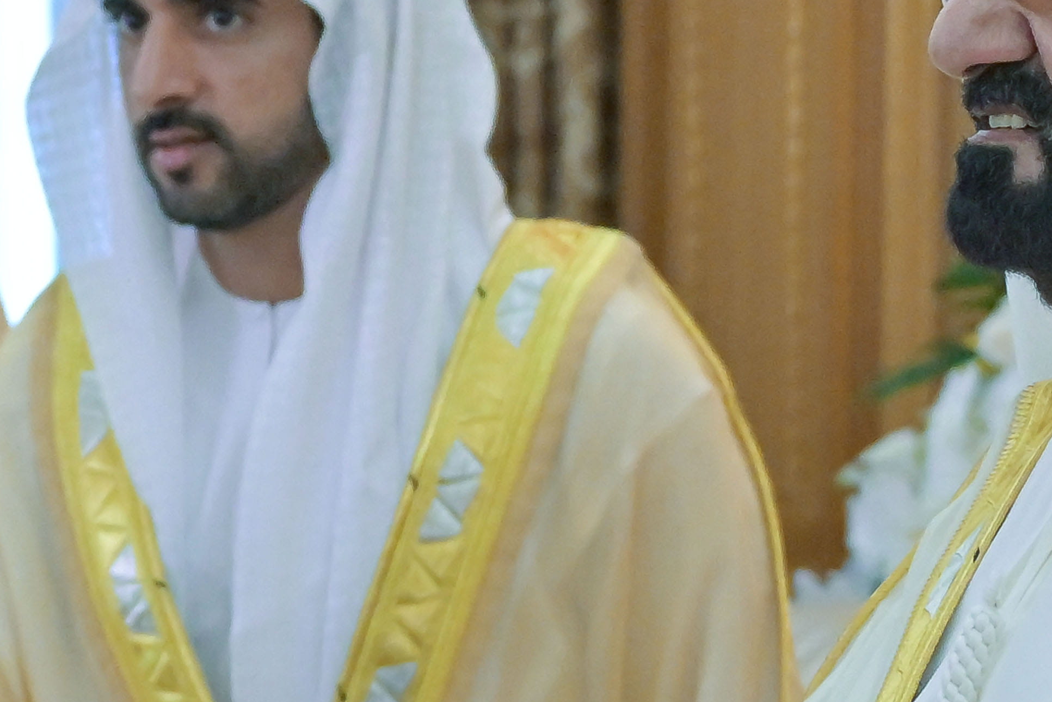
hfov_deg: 12.9
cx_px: 39
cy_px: 951
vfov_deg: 8.5
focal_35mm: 158
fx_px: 4617
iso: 2000
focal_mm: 37
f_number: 3.2
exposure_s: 1/250
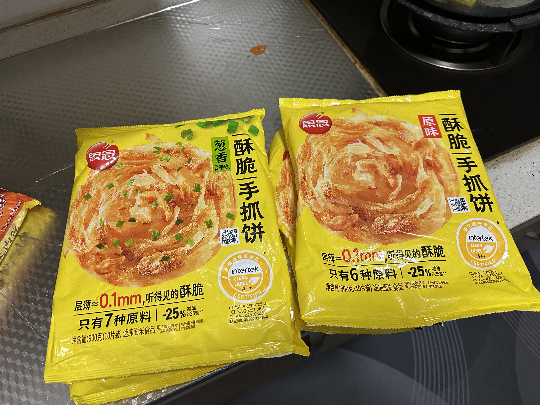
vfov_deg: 56.8
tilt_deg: -61.6
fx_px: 374
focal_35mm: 24
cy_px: 202
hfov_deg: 71.6
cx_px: 270
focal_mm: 6.86
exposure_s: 1/50
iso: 500
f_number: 1.78
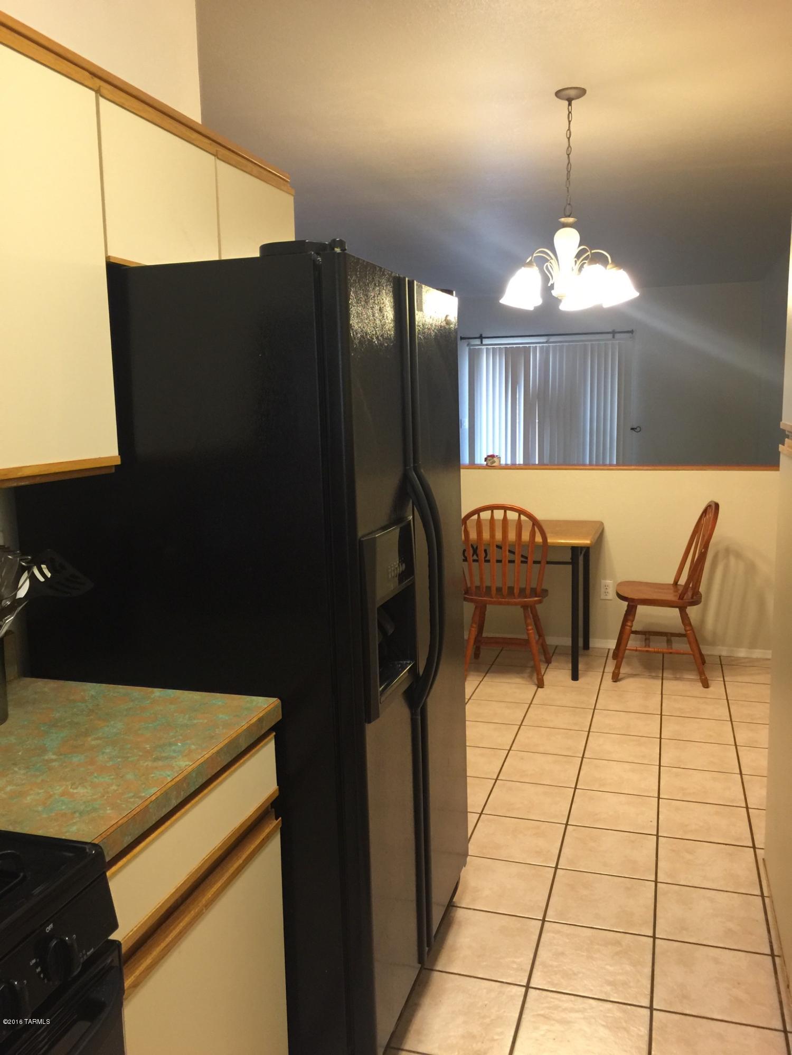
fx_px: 885
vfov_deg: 61.7
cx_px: 396
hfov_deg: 48.2
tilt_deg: -6.5
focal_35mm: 29
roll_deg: +1.0
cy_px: 528
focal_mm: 4.15
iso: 80
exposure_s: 1/15
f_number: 2.2
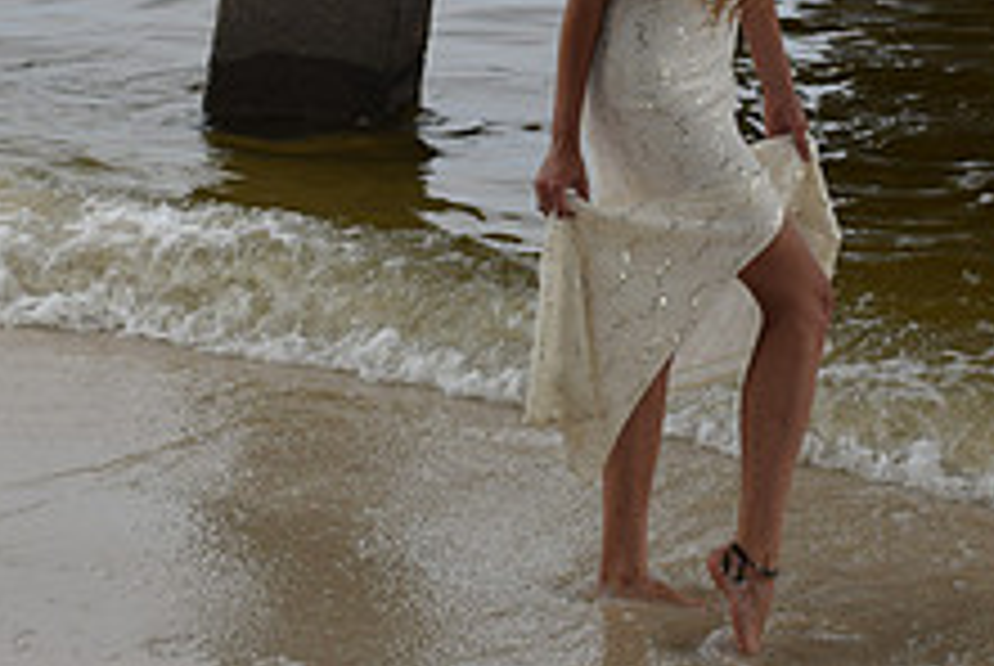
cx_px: 675
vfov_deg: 11.6
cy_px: 29
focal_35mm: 118
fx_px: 3262
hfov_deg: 17.3
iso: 100
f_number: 8
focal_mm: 30
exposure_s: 1/200
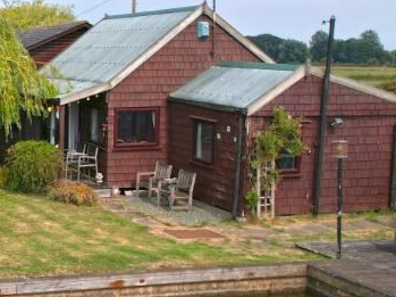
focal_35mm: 62
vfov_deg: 23.6
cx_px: -134
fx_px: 709
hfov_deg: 26.1
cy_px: 129
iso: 100
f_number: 2.8
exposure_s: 1/320
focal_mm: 8.38
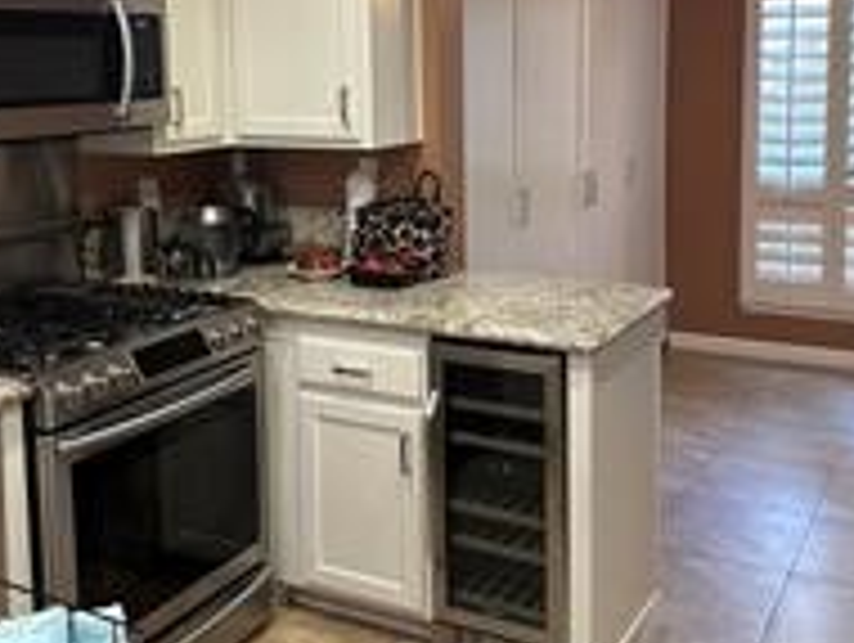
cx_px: 443
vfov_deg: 33.1
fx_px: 1062
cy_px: 175
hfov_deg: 43.8
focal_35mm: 43
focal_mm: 6.86
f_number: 1.78
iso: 160
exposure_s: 1/120
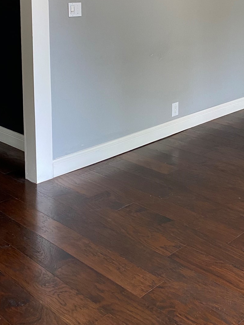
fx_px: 470
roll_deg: -1.2
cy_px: 20
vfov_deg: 35.5
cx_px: 208
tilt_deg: -2.4
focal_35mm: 50
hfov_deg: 28.3
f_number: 1.8
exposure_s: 1/78
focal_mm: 4.25
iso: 125
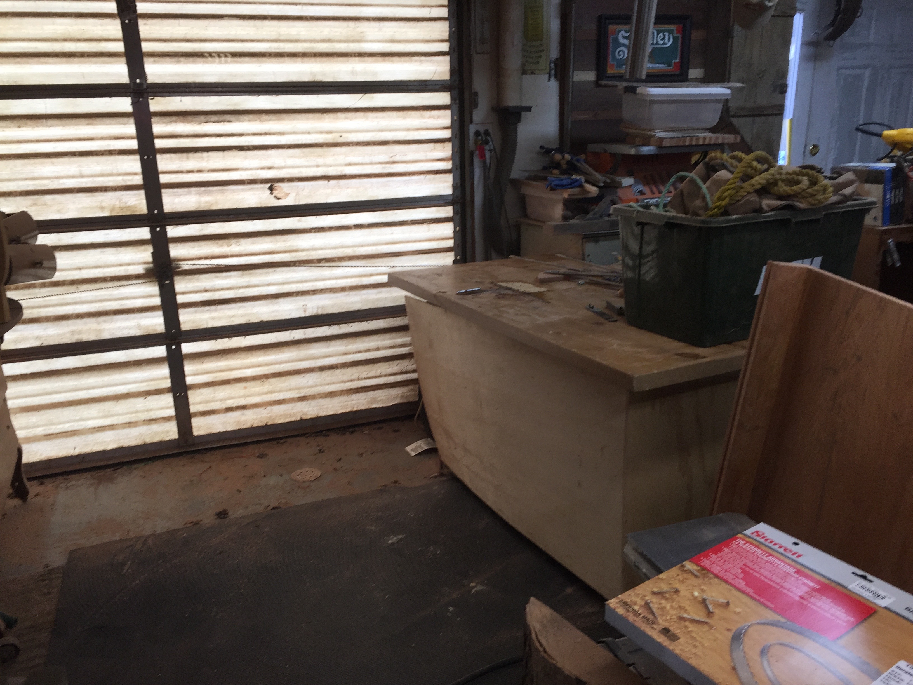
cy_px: 342
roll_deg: +1.4
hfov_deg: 61.7
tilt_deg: -16.7
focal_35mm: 29
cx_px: 456
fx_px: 765
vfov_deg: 48.2
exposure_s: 1/60
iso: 40
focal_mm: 4.15
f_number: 2.2
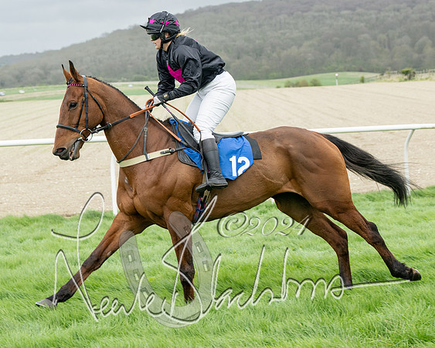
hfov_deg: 18.7
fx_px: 1323
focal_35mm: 103
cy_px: 161
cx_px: 205
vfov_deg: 15.0
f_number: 5
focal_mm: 70
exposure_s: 1/800
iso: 400
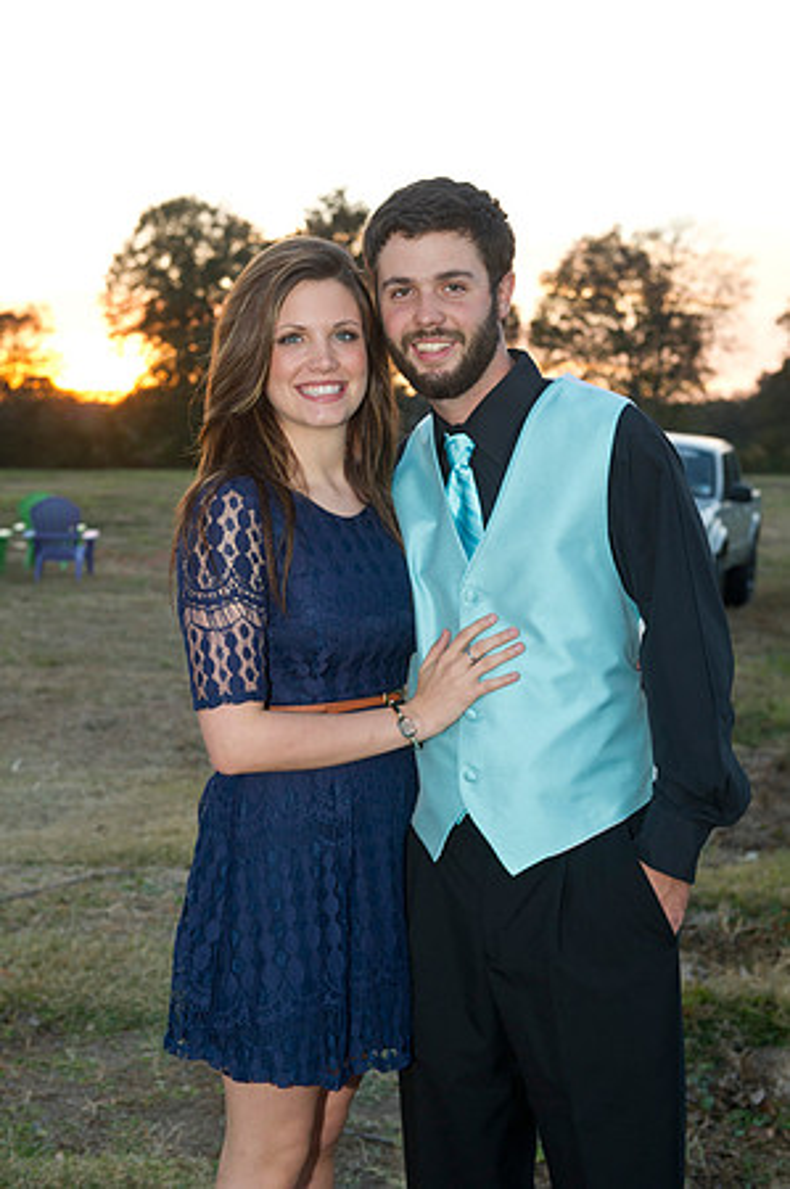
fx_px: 1715
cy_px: 594
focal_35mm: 52
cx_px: 395
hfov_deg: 25.9
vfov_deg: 38.2
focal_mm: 52
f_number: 5
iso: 640
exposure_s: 1/160
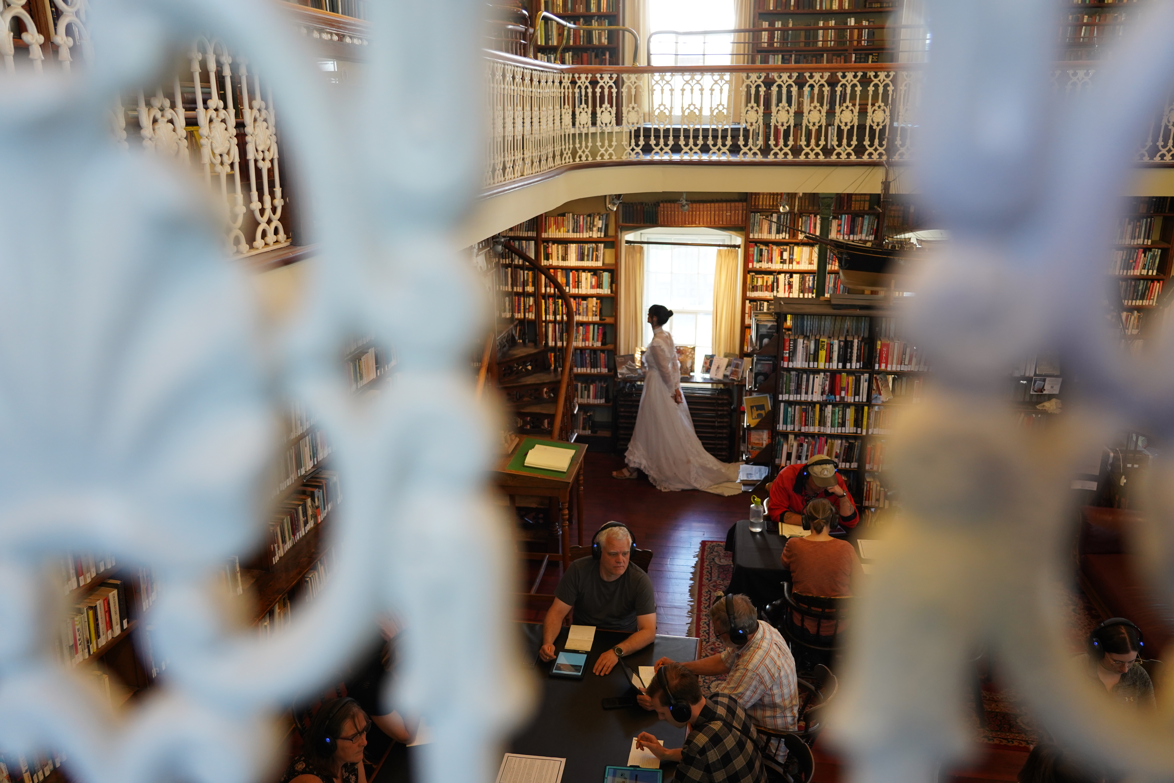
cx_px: 587
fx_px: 913
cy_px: 392
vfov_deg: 46.4
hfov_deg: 65.5
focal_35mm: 28
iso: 1250
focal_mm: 28
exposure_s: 1/160
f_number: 4
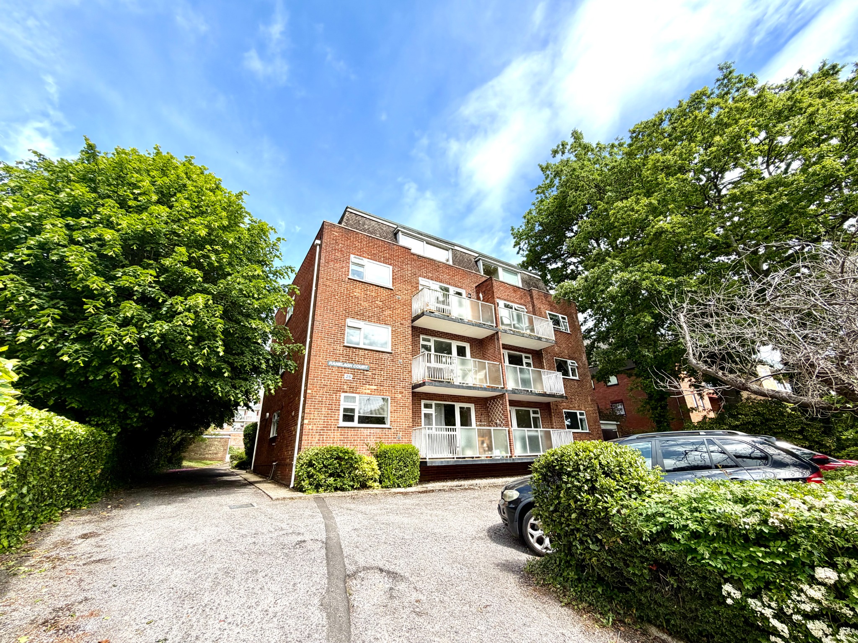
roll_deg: +3.3
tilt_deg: +22.9
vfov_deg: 85.7
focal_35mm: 14
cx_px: 429
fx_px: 347
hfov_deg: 102.1
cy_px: 322
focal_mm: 2.22
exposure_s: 1/770
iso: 32
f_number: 2.2
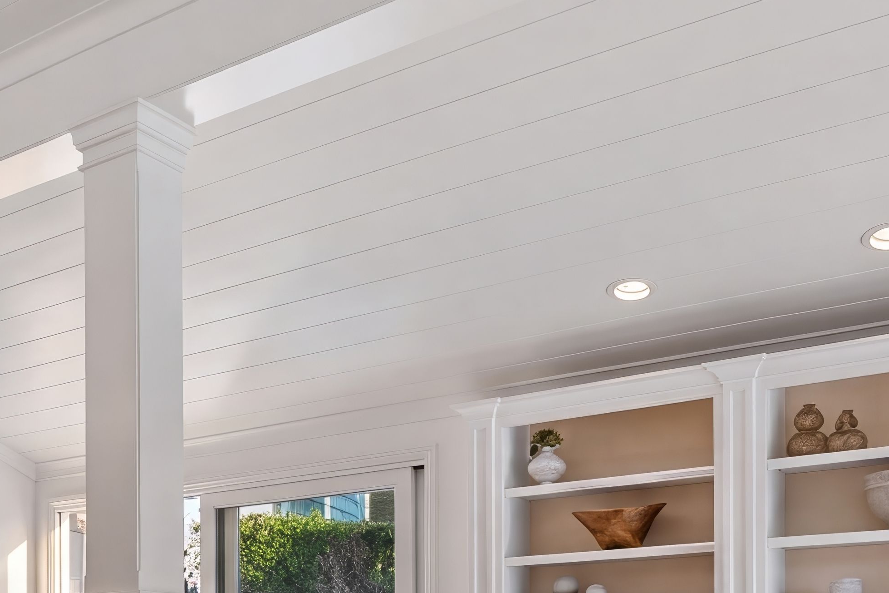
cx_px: 190
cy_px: 681
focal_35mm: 49
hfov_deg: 38.9
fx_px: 1210
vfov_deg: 25.2
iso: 400
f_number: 10
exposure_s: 1/10
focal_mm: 16
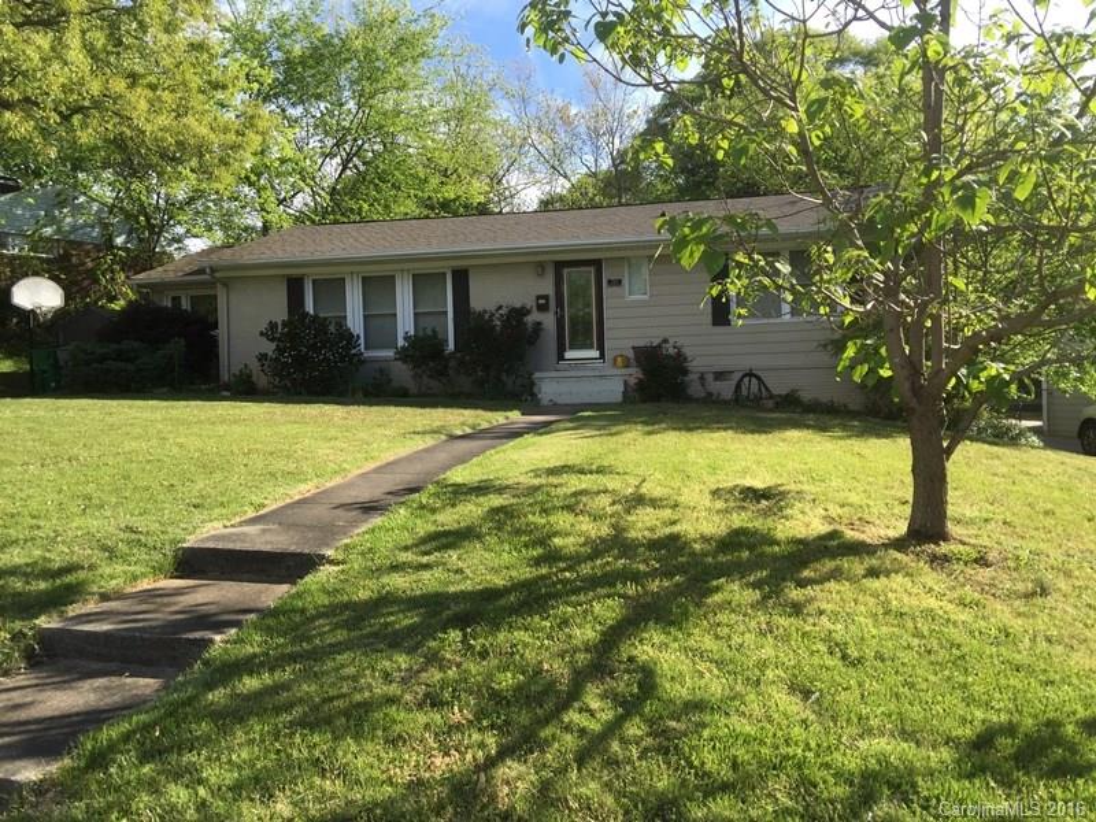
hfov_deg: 61.7
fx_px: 918
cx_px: 548
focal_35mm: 29
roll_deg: +0.5
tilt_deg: -0.4
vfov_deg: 48.2
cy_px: 411
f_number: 2.2
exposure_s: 1/670
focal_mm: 4.15
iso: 32
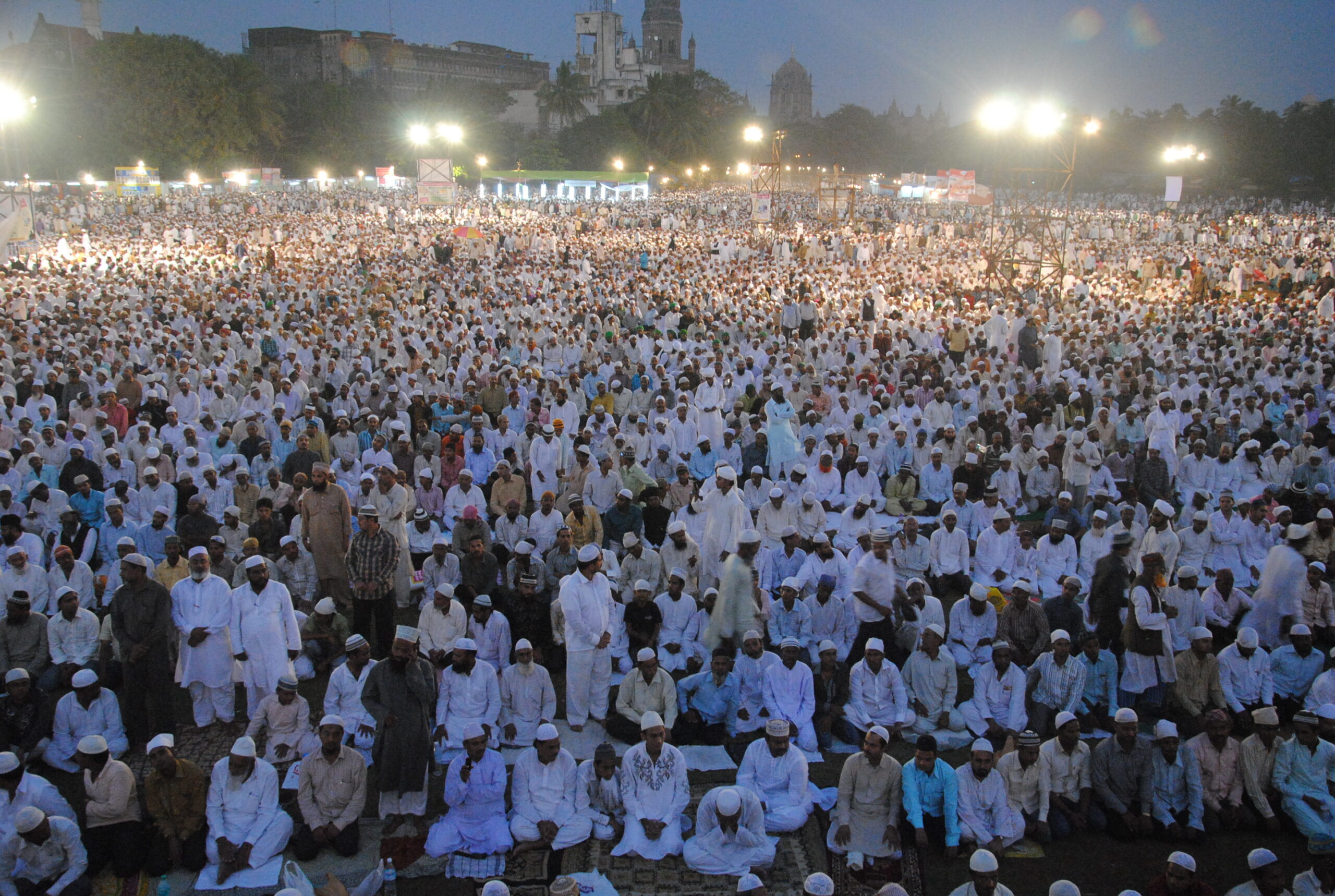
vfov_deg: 40.1
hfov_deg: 57.1
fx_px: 1226
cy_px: 448
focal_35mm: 33
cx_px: 668
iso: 1600
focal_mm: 22
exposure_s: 1/25
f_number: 5
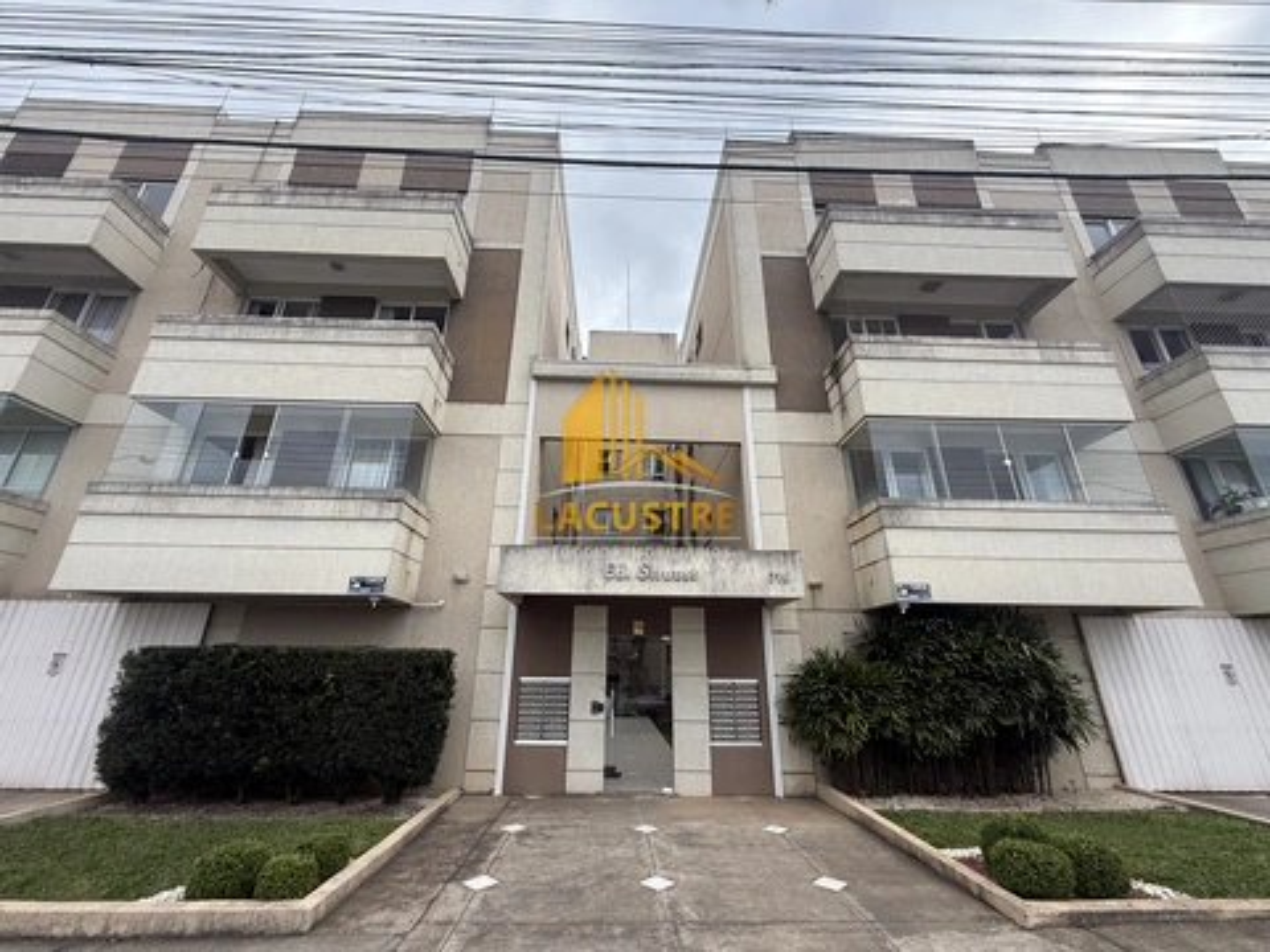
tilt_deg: +20.8
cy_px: 476
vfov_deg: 85.7
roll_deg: -0.8
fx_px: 514
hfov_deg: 102.1
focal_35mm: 14
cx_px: 635
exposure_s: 1/540
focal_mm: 2.22
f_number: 2.2
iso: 64
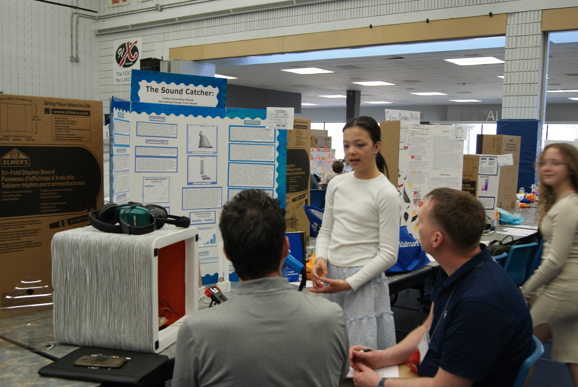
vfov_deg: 34.3
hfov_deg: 49.5
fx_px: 627
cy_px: 194
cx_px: 289
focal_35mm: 39
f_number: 4
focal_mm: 26
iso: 320
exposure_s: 1/40
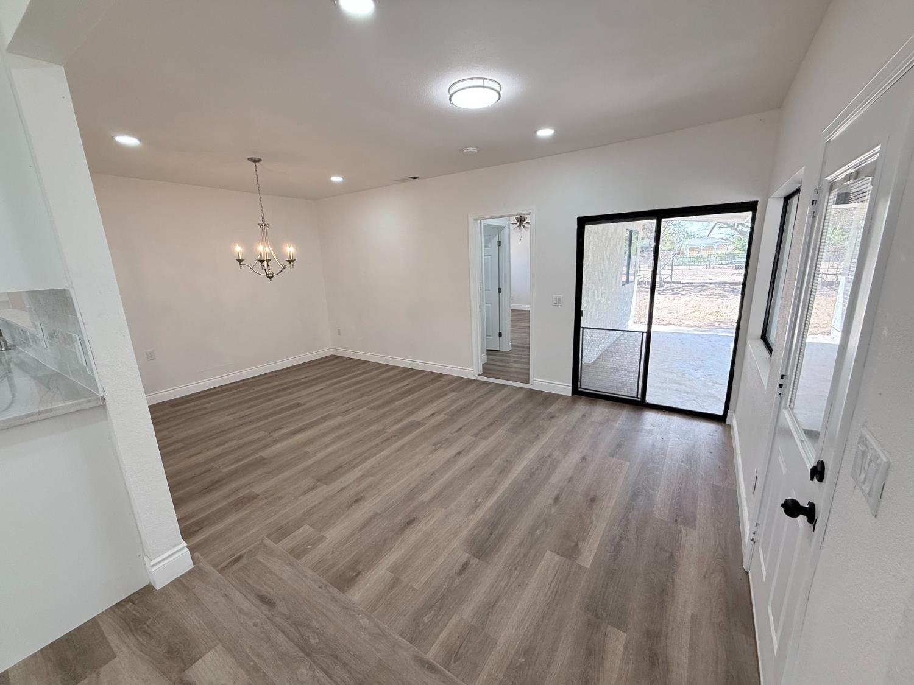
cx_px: 457
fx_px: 370
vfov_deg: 85.7
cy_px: 342
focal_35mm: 14
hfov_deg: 102.1
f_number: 2.2
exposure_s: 1/120
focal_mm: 2.22
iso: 100
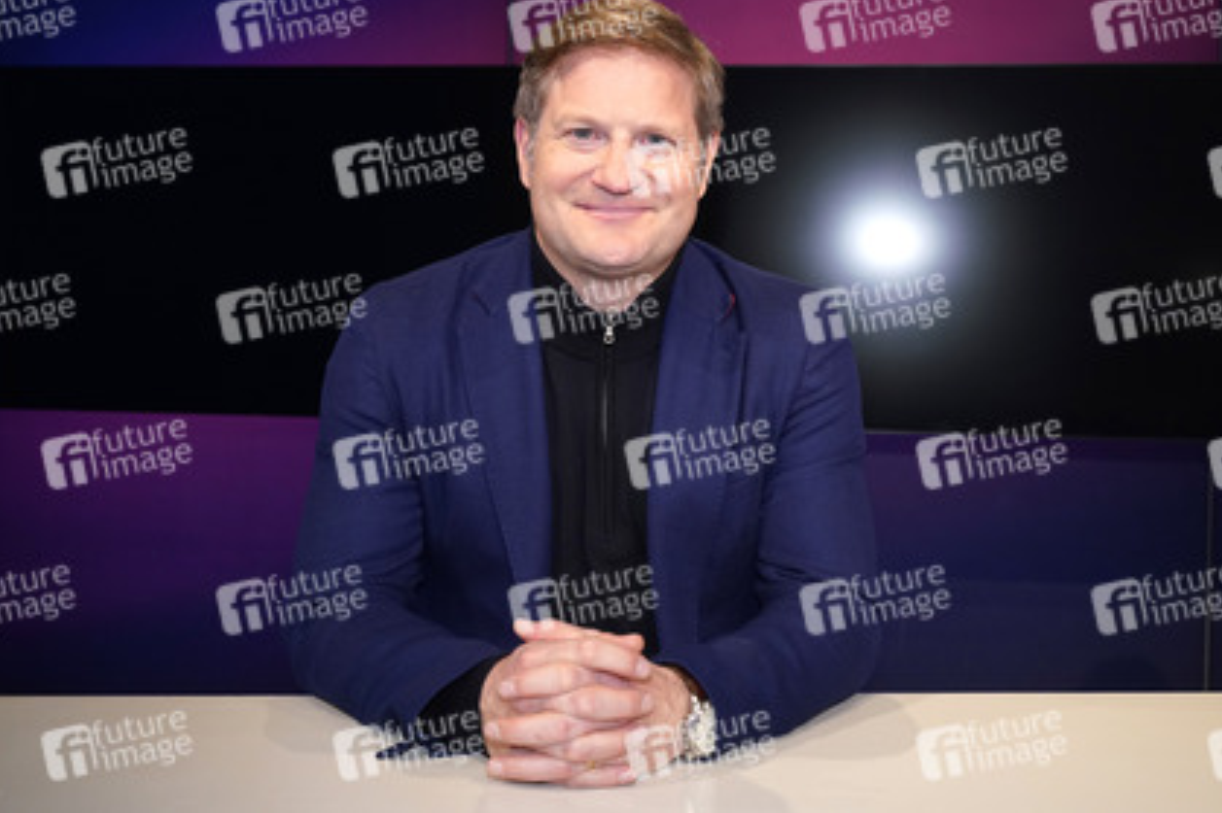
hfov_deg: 46.4
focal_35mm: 42
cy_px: 382
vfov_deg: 31.9
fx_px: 1425
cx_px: 623
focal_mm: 39
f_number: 5
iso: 2000
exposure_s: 1/125
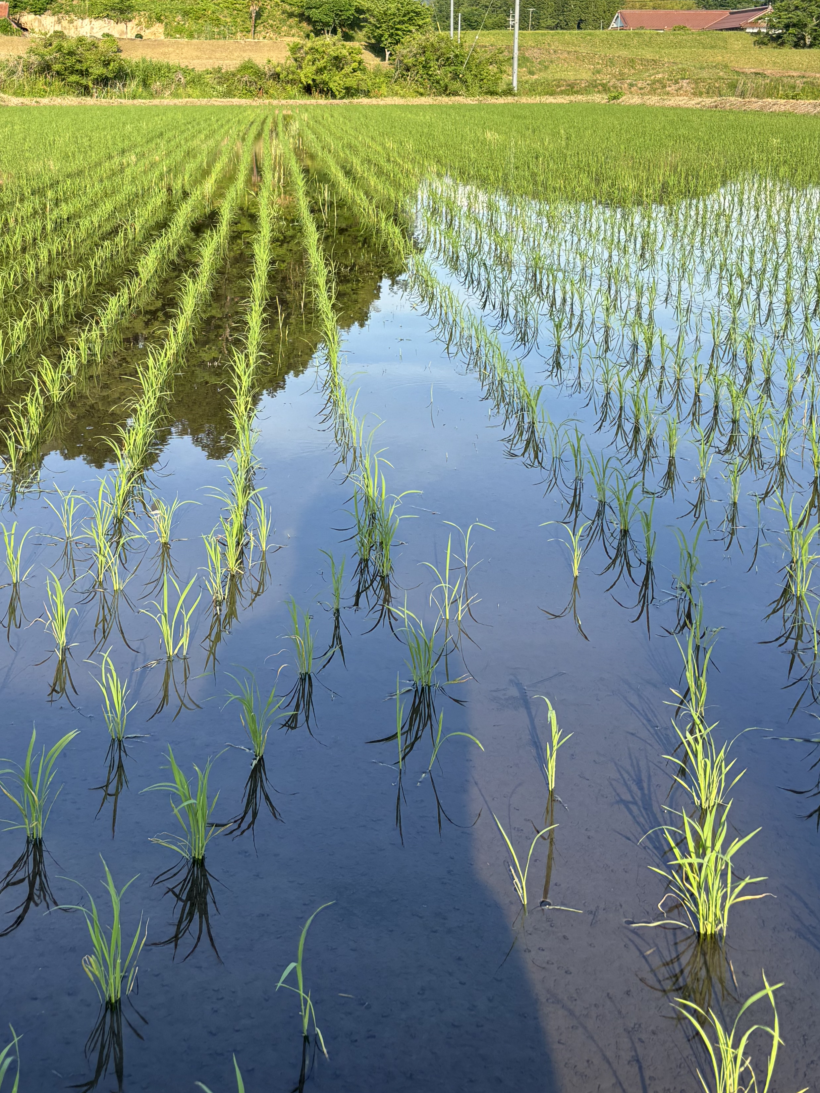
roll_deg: -1.1
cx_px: 313
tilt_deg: -10.8
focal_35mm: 45
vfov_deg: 41.3
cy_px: 336
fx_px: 1421
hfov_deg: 32.1
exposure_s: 1/356
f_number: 1.6
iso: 50
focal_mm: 5.96
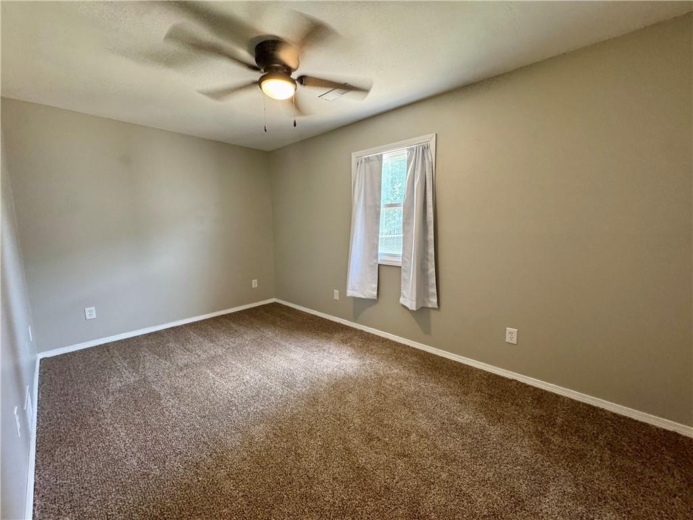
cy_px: 260
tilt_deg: -8.7
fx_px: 280
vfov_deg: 85.7
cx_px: 346
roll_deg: +0.5
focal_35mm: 14
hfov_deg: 102.1
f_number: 2.2
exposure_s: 1/60
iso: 250
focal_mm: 2.22
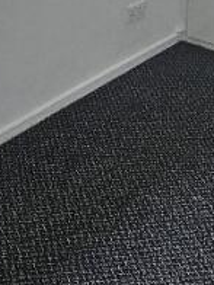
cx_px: 188
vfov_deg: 26.9
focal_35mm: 68
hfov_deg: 21.2
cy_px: -6
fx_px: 561
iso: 200
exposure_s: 1/50
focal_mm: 2.2
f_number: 2.2
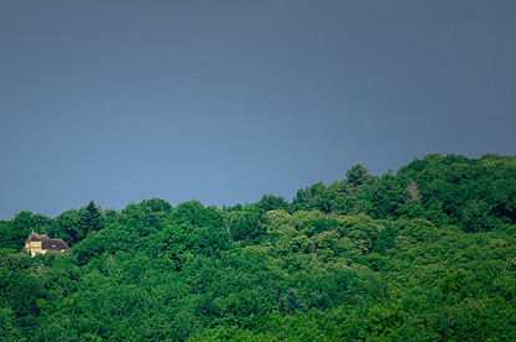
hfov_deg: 9.4
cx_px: 172
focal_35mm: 219
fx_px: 3132
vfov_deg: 6.2
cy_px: 229
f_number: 9
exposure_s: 1/1250
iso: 800
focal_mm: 105
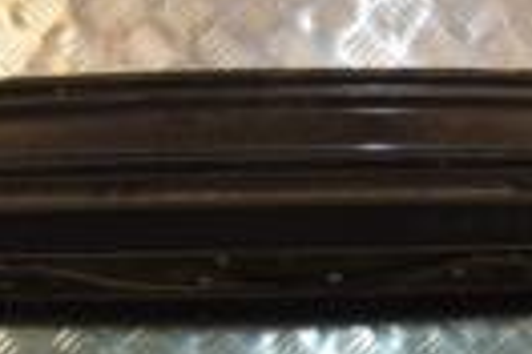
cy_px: 688
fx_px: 2216
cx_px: 359
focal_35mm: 150
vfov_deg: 8.7
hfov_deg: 13.7
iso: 800
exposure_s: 1/200
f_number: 5
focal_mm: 22
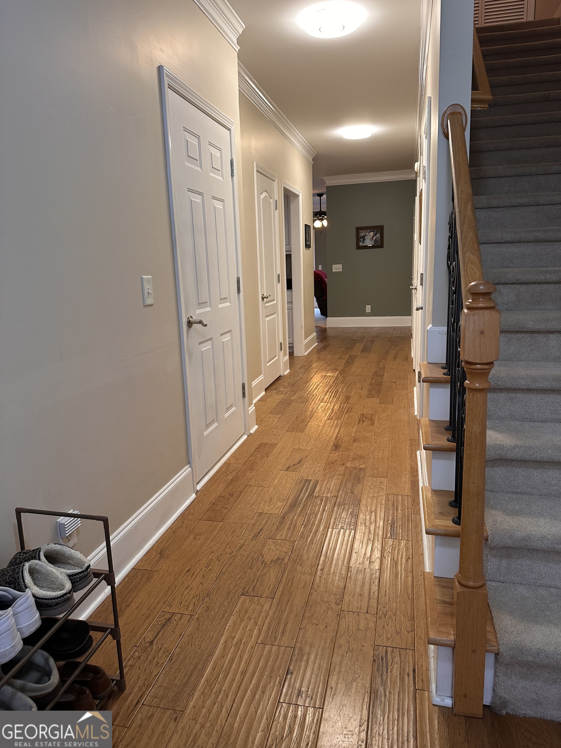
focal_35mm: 24
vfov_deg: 71.6
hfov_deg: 56.8
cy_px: 374
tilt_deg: -12.4
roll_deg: +1.7
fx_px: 519
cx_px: 280
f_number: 1.78
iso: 160
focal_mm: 6.86
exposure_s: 1/60
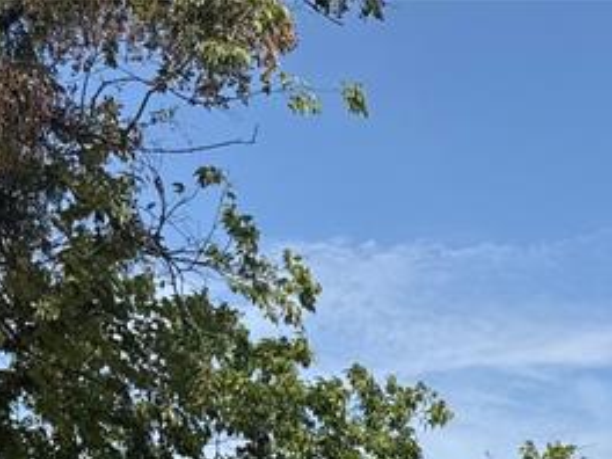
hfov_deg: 19.6
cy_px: 888
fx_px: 1644
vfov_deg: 13.7
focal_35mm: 93
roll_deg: +0.6
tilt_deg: +3.0
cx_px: 767
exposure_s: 1/5714
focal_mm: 6.76
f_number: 1.78
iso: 80
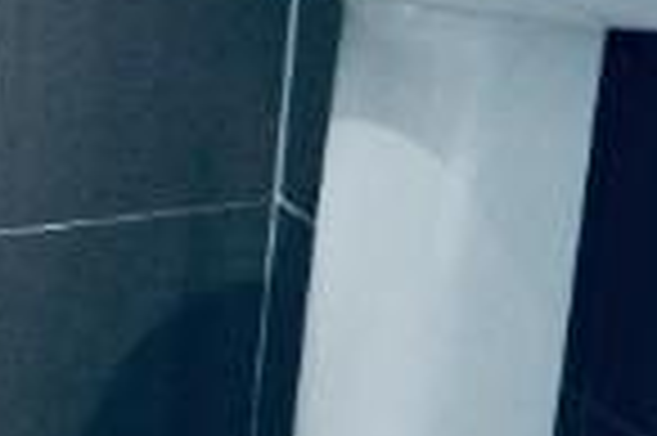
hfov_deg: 13.2
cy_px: -191
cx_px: -315
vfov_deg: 9.1
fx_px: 2680
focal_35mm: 147
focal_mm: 14
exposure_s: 1/60
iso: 1250
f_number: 4.8
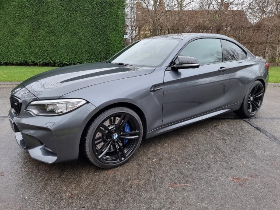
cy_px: 105
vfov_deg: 56.8
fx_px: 194
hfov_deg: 71.6
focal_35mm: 24
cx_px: 140
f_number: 1.8
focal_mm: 6.7
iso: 100
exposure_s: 1/100
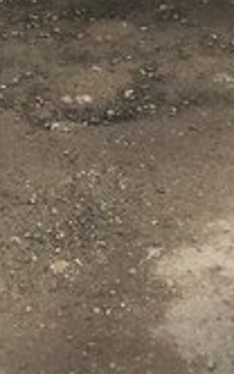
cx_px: 52
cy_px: -81
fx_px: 937
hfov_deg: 14.2
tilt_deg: -17.3
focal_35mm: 92
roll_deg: +4.0
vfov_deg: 20.9
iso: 32
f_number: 2.2
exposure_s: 1/1208
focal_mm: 4.15
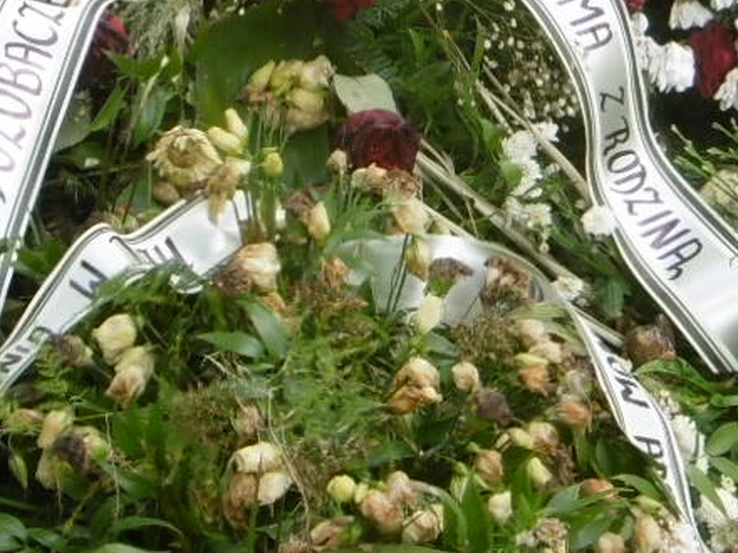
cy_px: -144
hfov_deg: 13.2
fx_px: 3177
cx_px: 436
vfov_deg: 9.8
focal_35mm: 149
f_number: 3.5
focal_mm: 5.8
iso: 100
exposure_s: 1/125
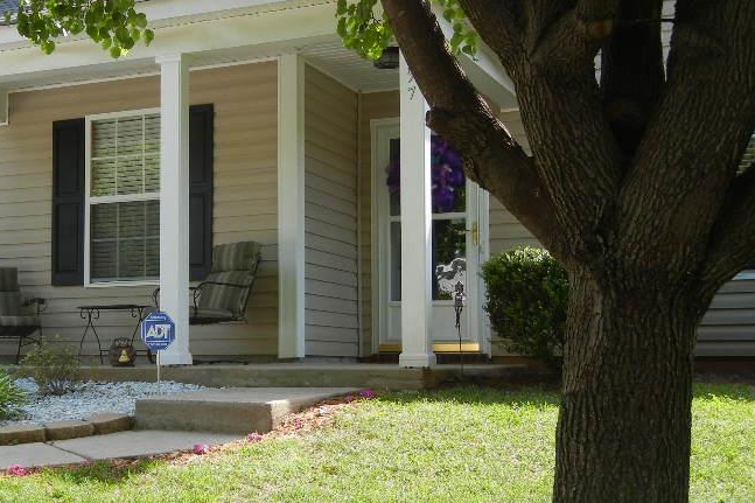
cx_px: 174
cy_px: 289
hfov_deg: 34.8
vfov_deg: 24.2
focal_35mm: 56
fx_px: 1174
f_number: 3.6
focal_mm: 6.2
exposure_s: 1/300
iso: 160
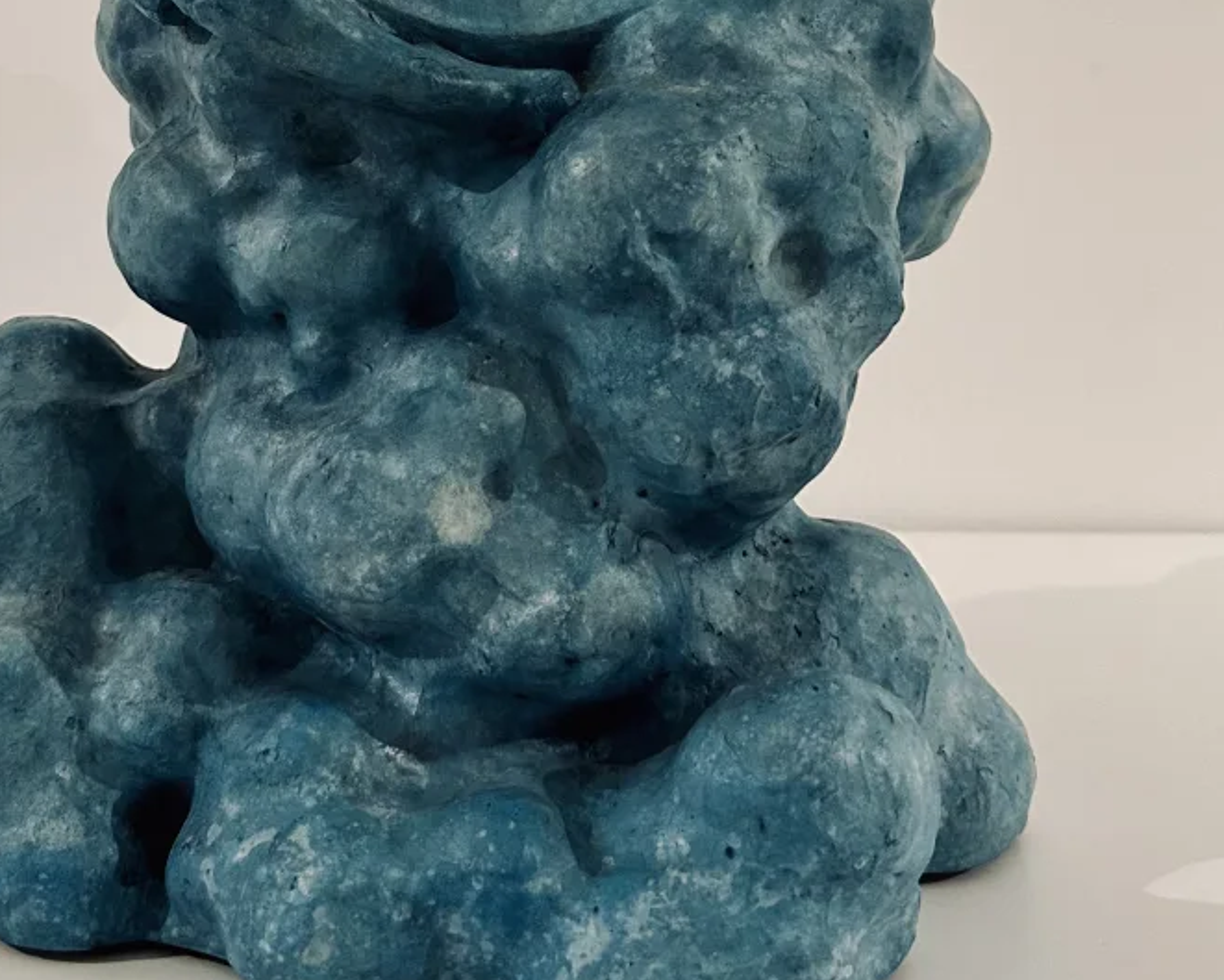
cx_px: 454
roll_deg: -0.3
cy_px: 85
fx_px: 1848
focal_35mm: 51
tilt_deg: -3.1
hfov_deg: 36.4
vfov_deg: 28.5
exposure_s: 1/50
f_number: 1.78
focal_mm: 6.86
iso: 400
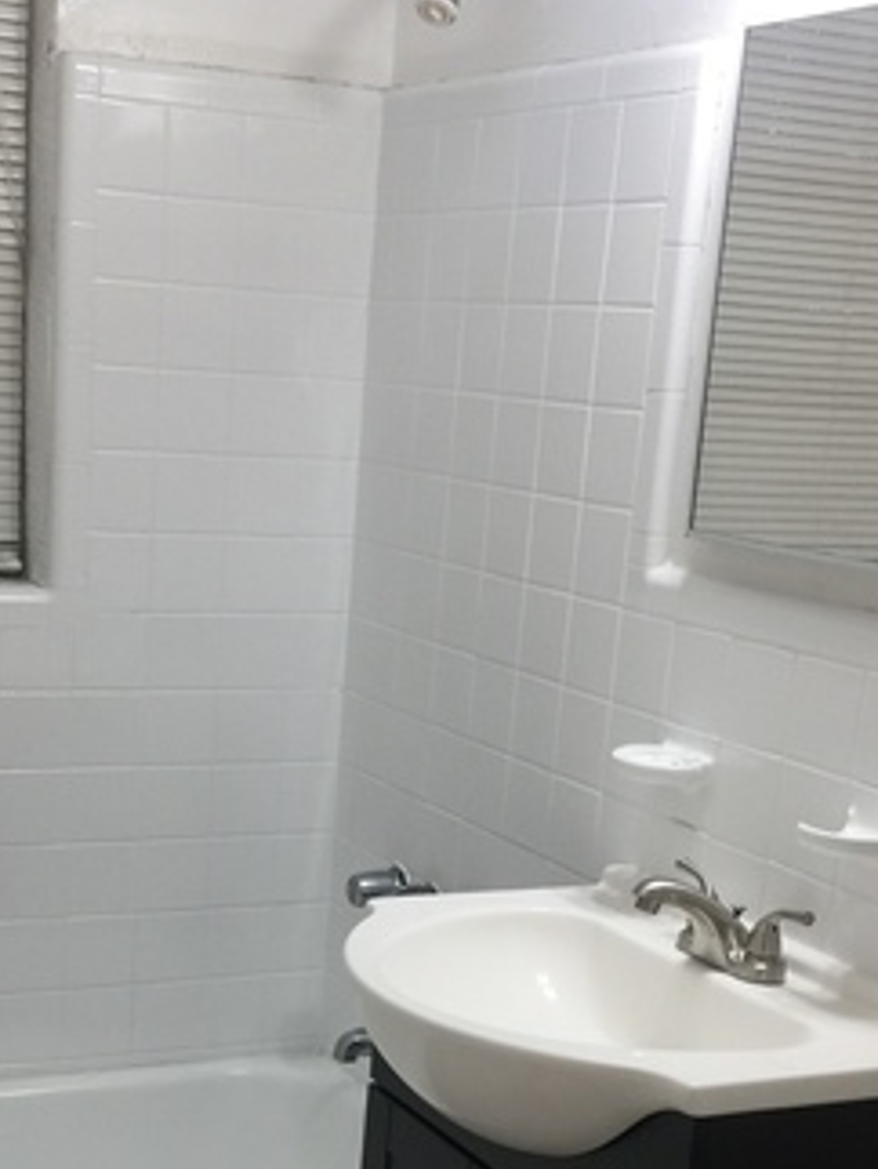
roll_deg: -3.4
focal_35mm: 60
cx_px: 312
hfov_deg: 24.4
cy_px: 989
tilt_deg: -16.2
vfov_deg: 31.1
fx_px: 2026
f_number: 2.2
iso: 32
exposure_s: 1/30
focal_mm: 4.15
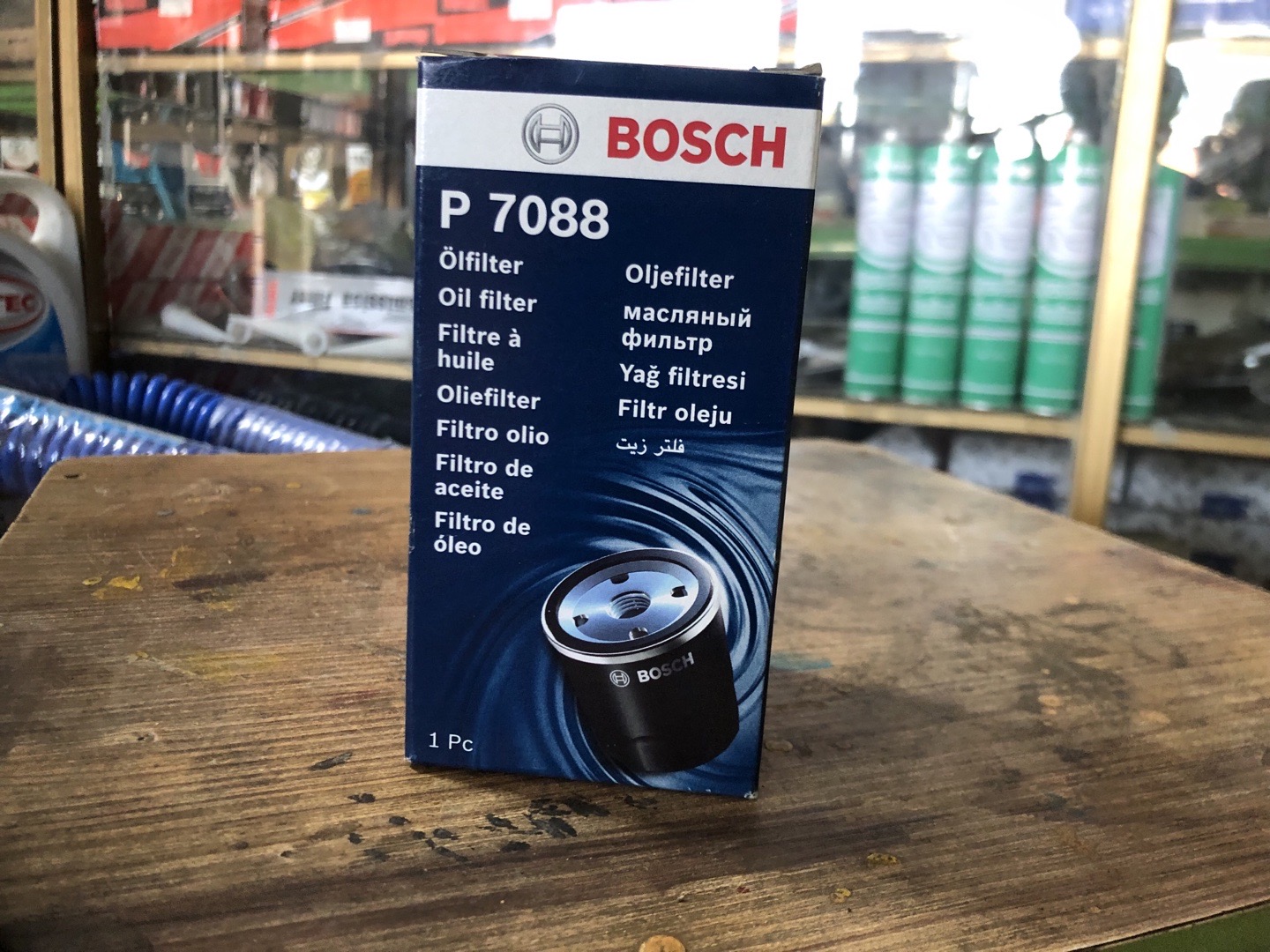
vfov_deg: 49.7
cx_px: 635
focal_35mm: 28
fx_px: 1027
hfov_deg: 63.4
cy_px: 476
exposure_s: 1/15
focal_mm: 4
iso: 64
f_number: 1.8
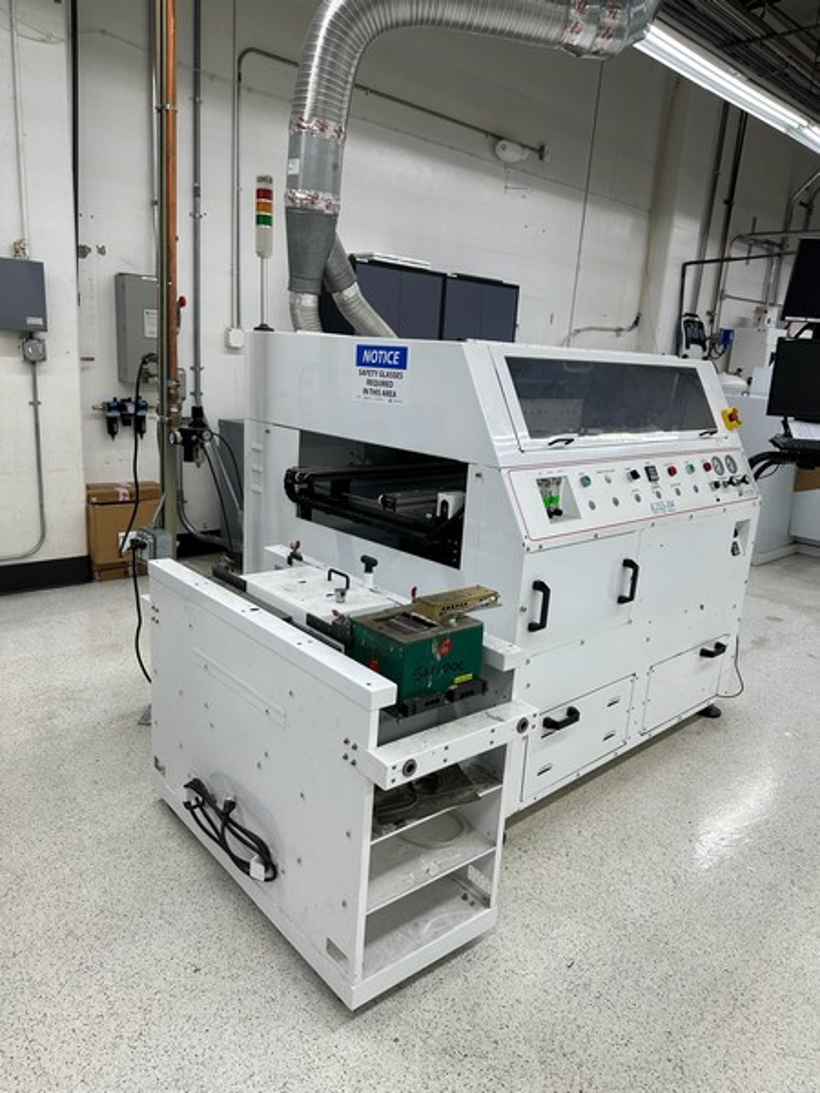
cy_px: 546
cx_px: 410
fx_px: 758
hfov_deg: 56.8
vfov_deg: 71.6
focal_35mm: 24
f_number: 1.78
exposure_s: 1/120
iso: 64
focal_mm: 6.86
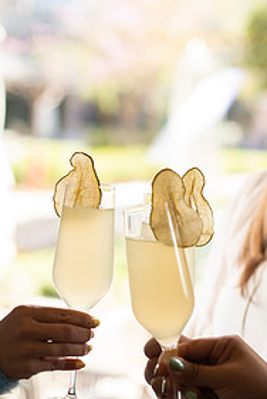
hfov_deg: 17.1
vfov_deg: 25.1
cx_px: 136
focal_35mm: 80
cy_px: 294
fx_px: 888
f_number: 2.2
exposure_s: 1/200
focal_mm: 50
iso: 200
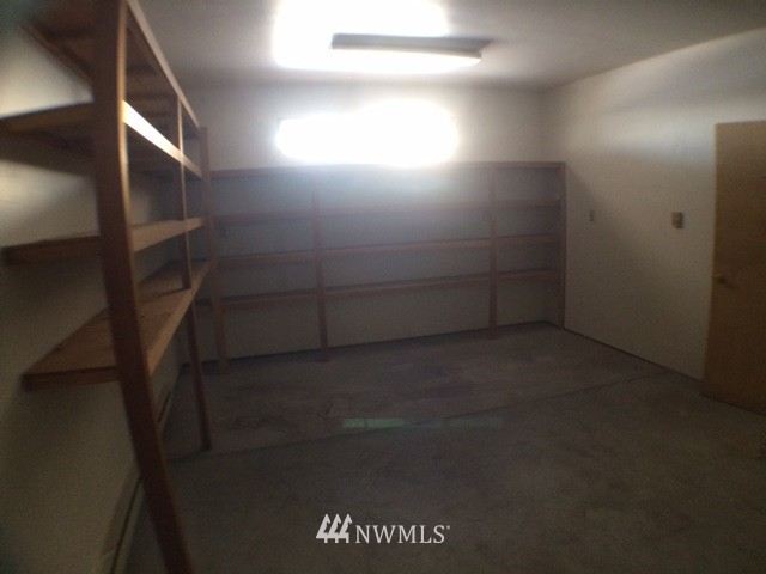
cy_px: 287
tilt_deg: -11.3
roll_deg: +2.2
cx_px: 383
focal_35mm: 29
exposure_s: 1/30
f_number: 2.2
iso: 160
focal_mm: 4.15
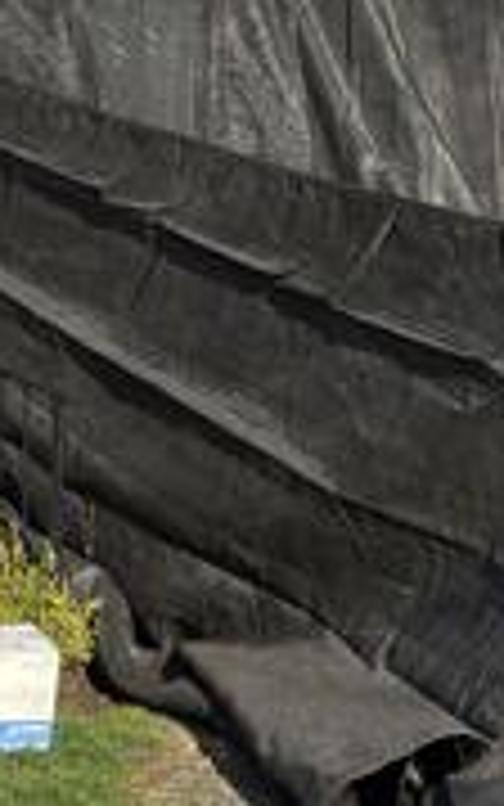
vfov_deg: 25.1
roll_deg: -0.3
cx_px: 328
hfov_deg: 17.6
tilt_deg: +17.1
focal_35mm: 74
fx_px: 1625
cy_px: -158
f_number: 1.6
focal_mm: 5.96
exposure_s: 1/2151
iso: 50
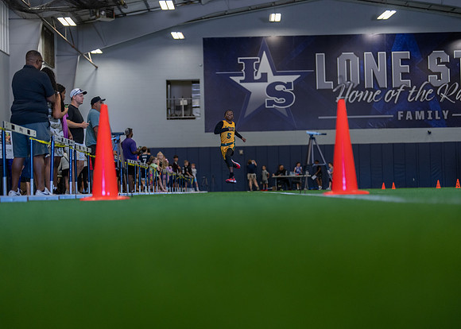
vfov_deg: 26.8
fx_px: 690
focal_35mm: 53
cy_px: 164
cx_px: 230
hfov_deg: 37.0
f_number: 1.2
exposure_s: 1/1000
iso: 1250
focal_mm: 50
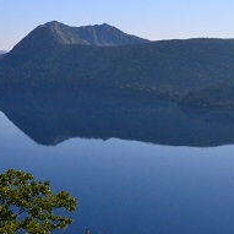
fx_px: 505
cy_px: 38
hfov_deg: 24.6
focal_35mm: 66
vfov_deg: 25.5
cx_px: -12
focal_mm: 18
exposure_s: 1/2500
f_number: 14
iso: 3200
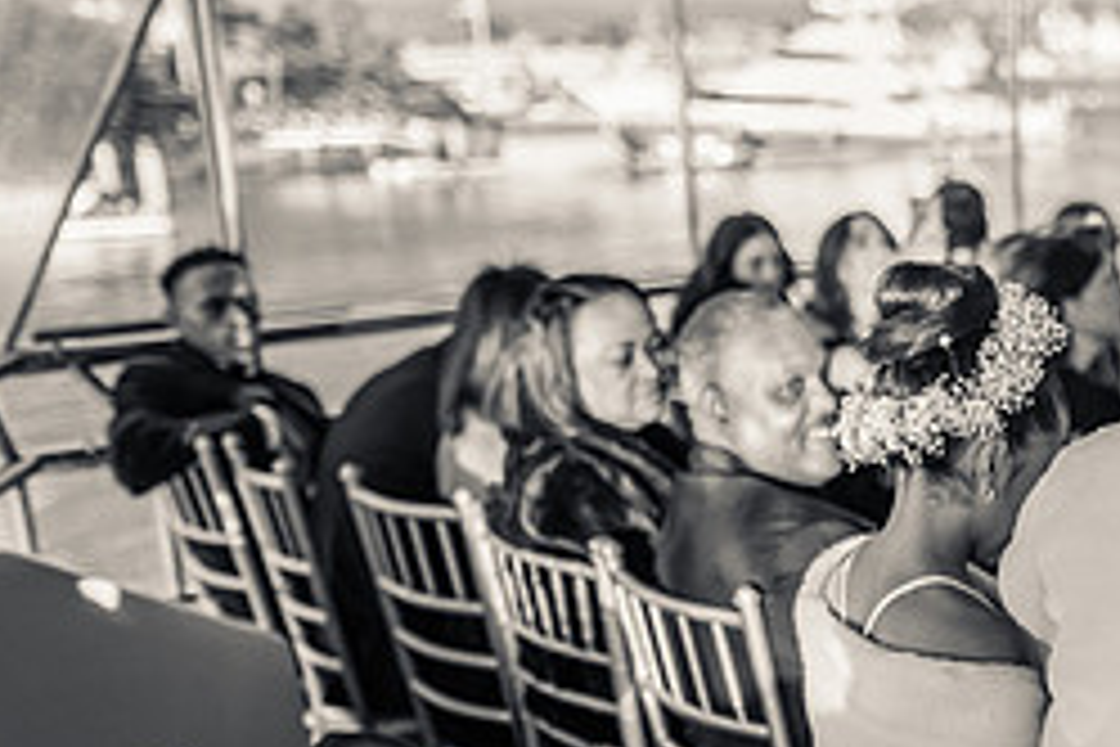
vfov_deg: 24.1
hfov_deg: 31.7
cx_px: 1219
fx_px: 1742
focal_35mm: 56
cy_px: 488
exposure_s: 1/1000
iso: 125
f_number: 1.4
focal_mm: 24
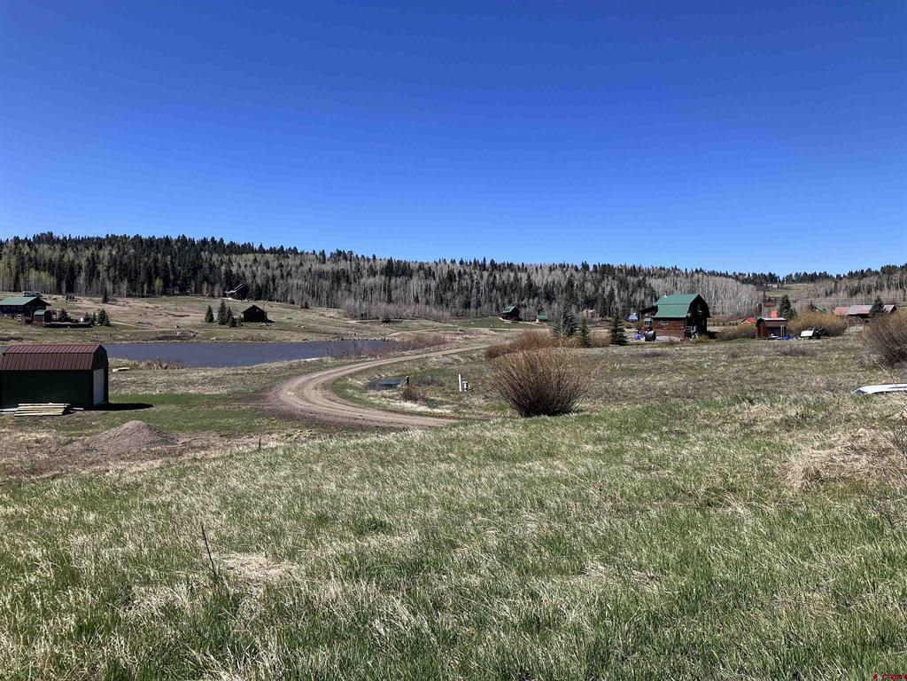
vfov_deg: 49.7
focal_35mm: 28
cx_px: 454
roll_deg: -0.2
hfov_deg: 63.4
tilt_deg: +0.5
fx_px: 734
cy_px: 340
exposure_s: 1/1946
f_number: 1.8
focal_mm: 3.99
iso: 32
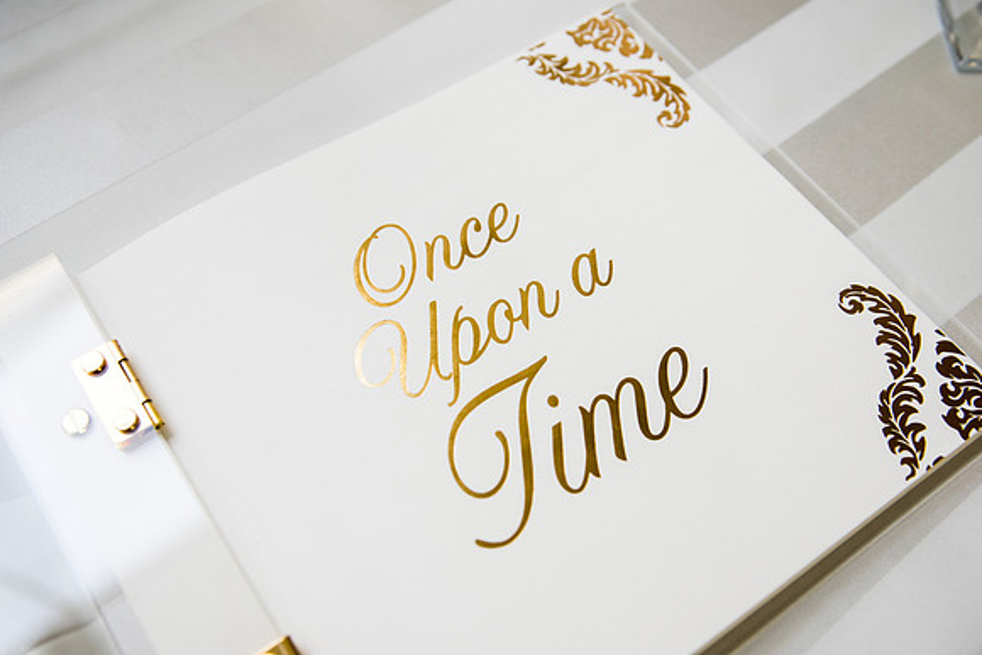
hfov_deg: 48.4
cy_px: 328
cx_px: 491
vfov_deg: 33.4
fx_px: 1091
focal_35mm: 40
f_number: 4
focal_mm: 40
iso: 140
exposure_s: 1/100
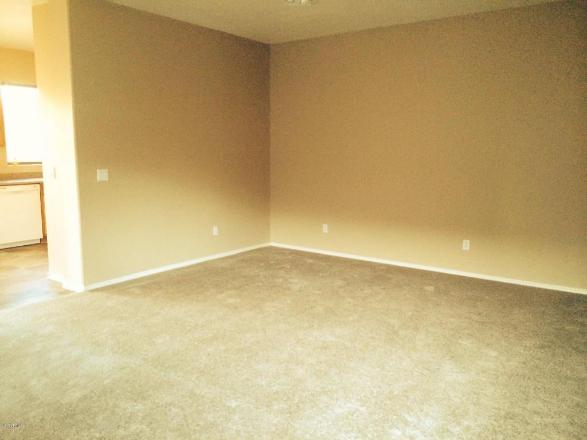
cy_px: 220
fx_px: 509
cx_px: 294
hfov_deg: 60.0
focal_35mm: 30
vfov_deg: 46.8
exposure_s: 1/20
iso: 320
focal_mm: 4.12
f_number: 2.2
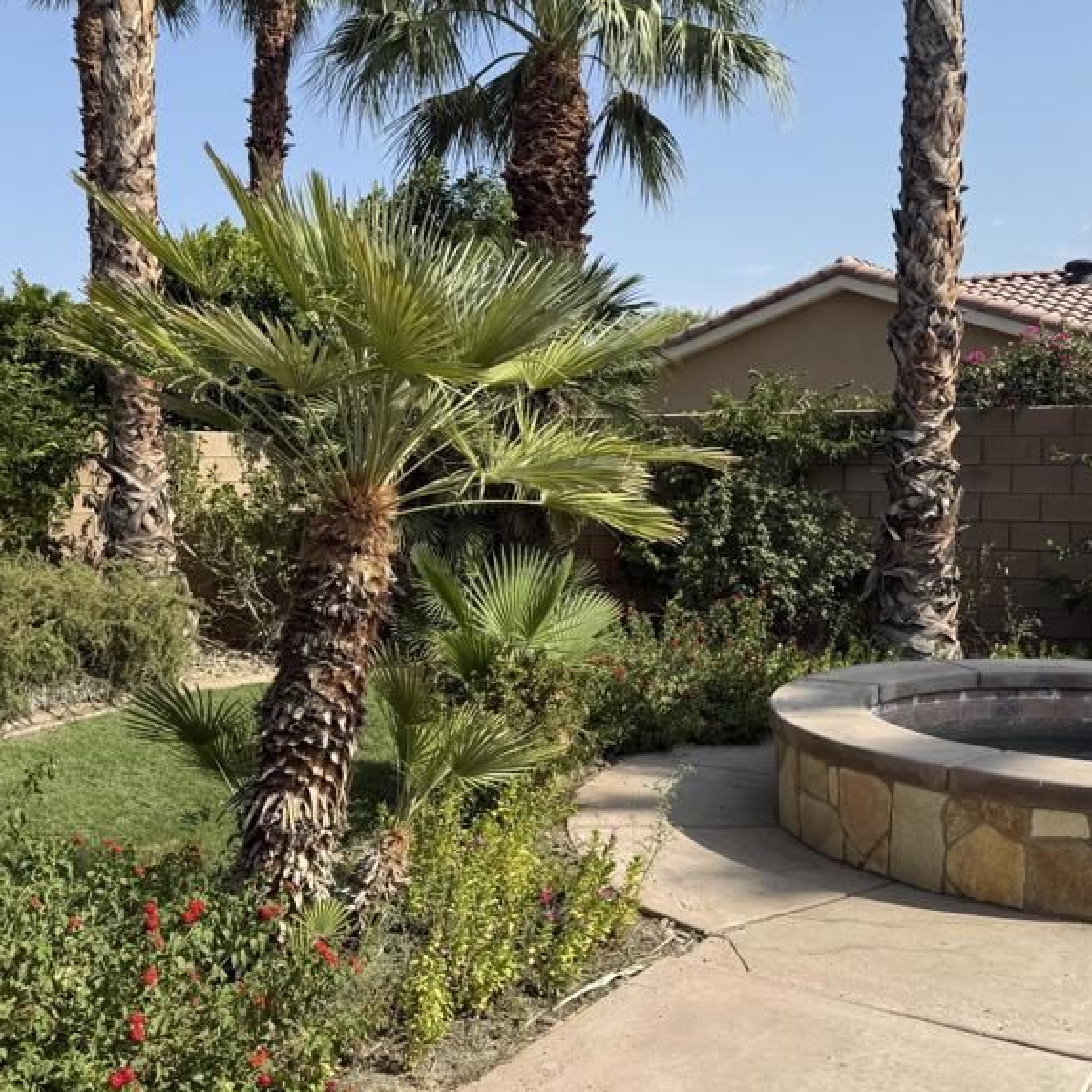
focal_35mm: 38
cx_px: 550
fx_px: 1356
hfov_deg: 43.9
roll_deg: +1.5
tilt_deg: -3.9
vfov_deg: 43.9
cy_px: 546
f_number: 1.78
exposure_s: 1/4167
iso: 80
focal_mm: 6.76
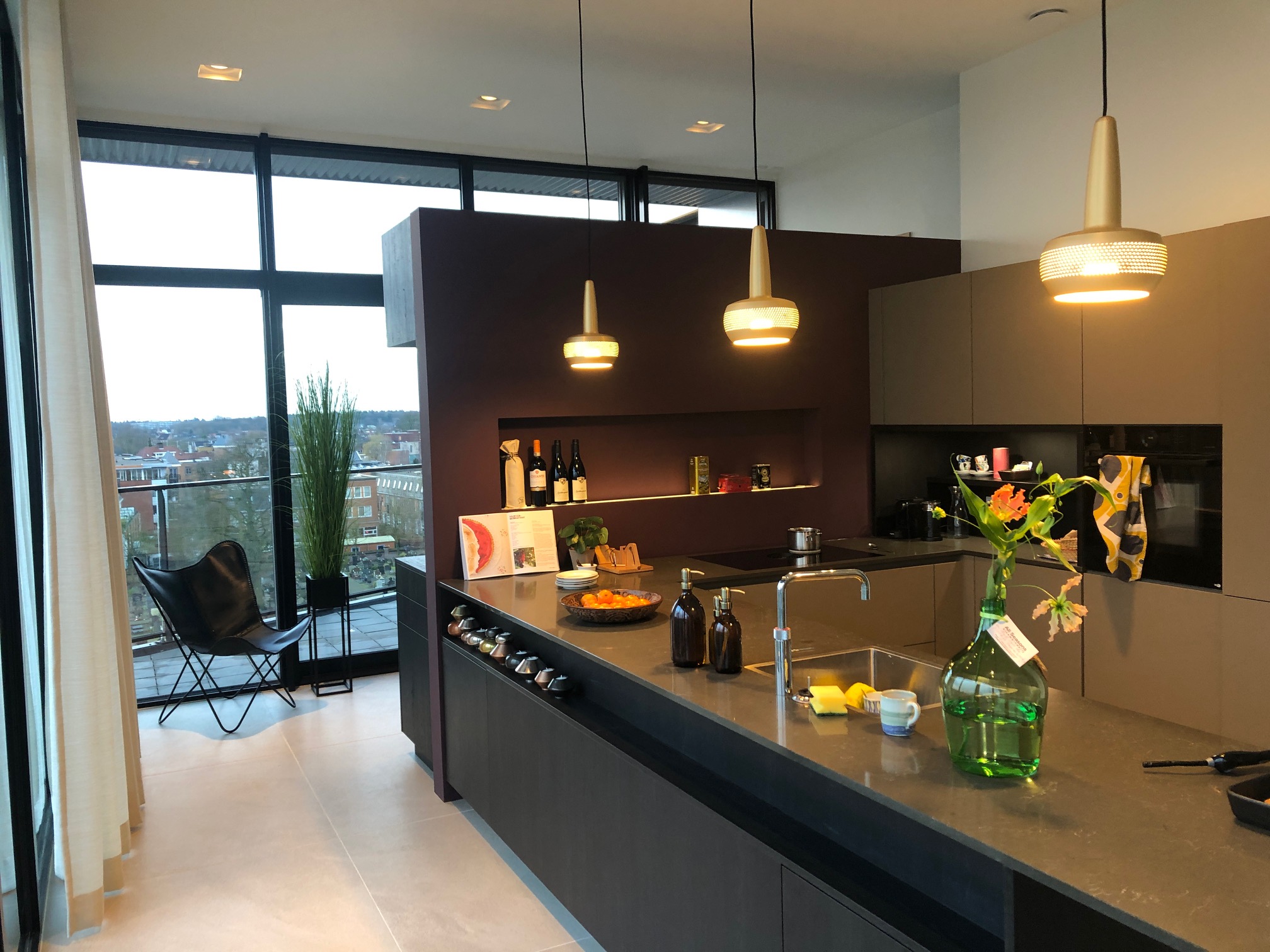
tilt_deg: -3.2
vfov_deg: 49.7
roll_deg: +0.3
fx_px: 1027
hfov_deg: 63.4
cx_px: 635
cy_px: 476
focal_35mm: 28
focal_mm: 3.99
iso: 50
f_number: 1.8
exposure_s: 1/17
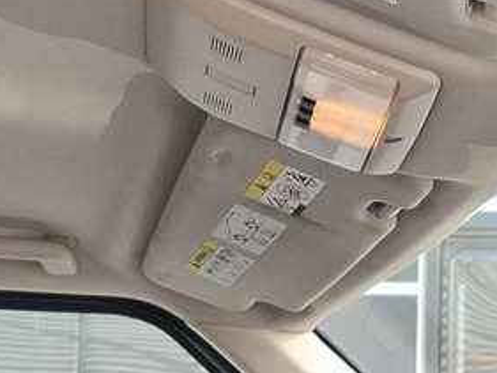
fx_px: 1695
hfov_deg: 16.7
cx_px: 218
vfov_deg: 10.5
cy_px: 933
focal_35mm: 118
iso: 50
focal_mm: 5.54
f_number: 1.8
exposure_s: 1/100
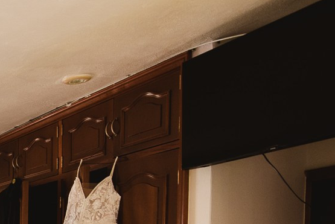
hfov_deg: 25.9
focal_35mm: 59
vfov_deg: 20.6
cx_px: -156
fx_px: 549
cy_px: 305
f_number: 3.2
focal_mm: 16
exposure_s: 1/125
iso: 400
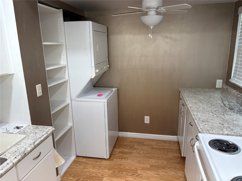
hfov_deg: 67.3
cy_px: 90
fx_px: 182
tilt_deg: -13.3
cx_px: 121
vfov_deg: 53.1
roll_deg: +1.6
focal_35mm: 26
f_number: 1.6
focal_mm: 5.96
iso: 80
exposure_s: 1/120
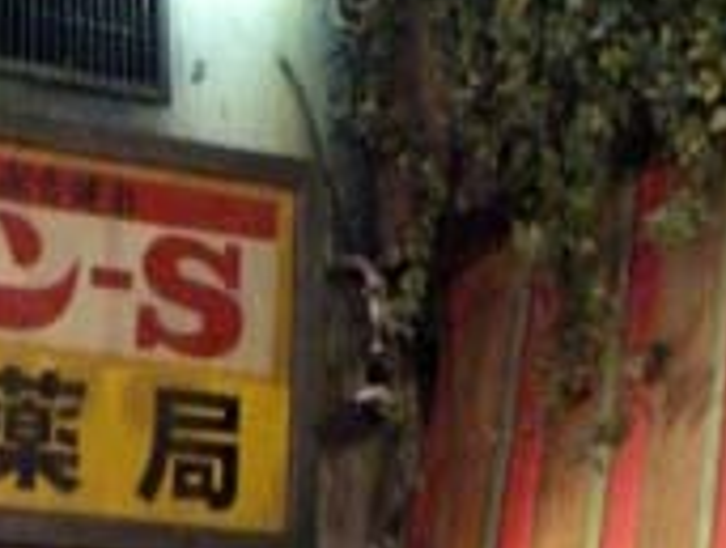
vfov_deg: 11.9
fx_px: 2564
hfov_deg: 16.1
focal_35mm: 122
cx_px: 272
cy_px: -125
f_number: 2.7
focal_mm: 6.2
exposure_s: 1/10
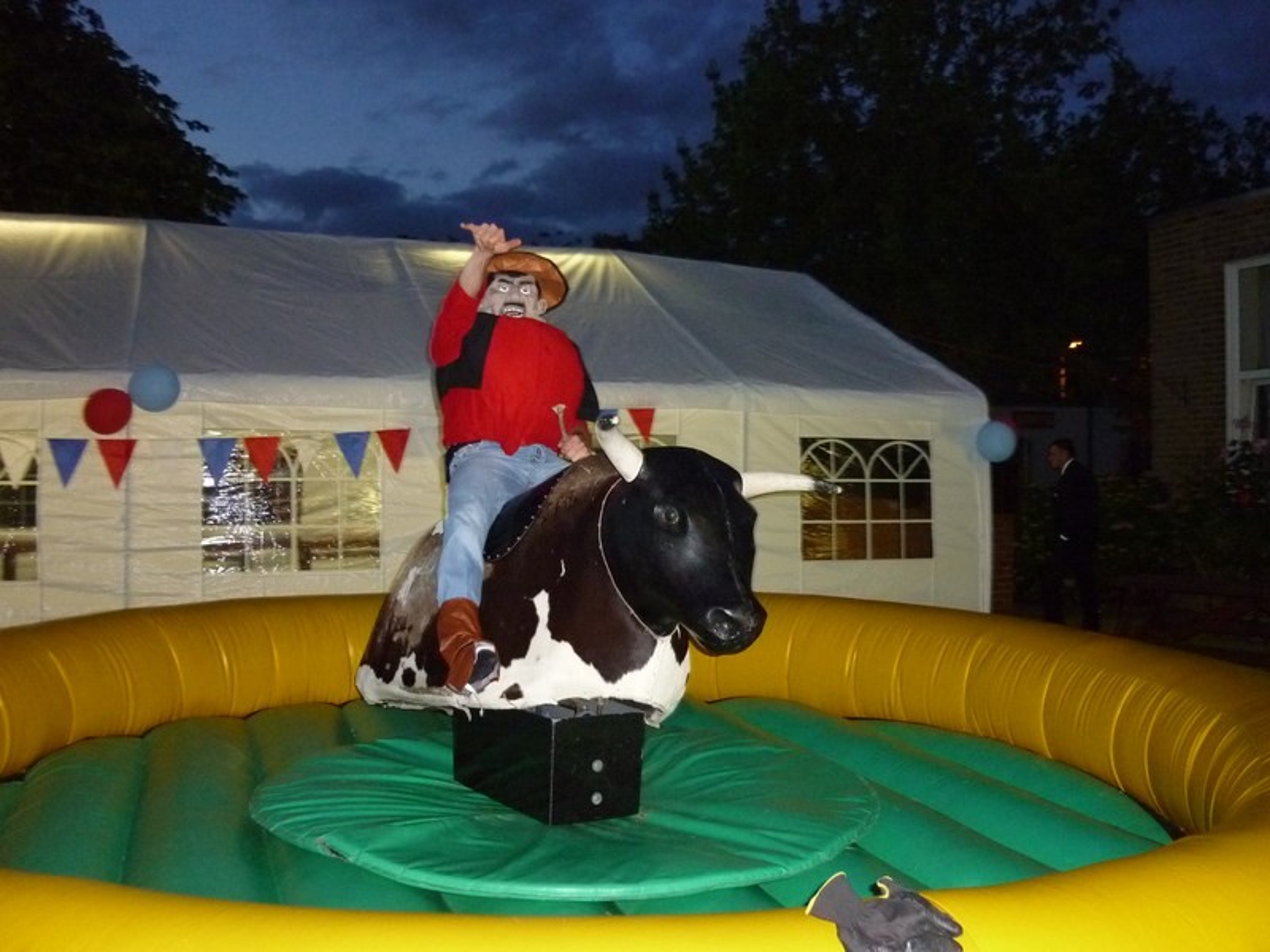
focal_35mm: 33
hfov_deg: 55.4
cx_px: 635
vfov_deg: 42.9
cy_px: 476
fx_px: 1211
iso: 500
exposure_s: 1/30
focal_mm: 5.5
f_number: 2.8
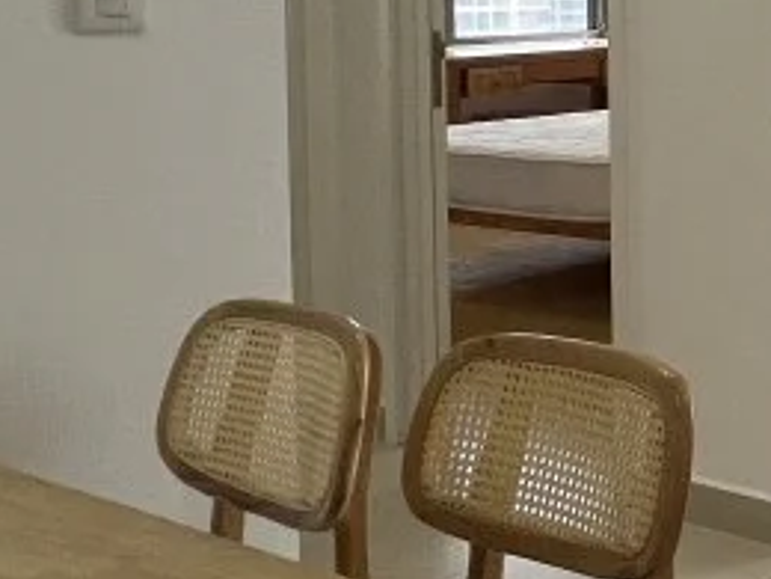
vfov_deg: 23.5
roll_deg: +0.3
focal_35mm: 60
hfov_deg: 21.2
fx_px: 1336
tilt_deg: -3.8
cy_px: 21
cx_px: 1394
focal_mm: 1.57
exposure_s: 1/121
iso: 32
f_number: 1.8
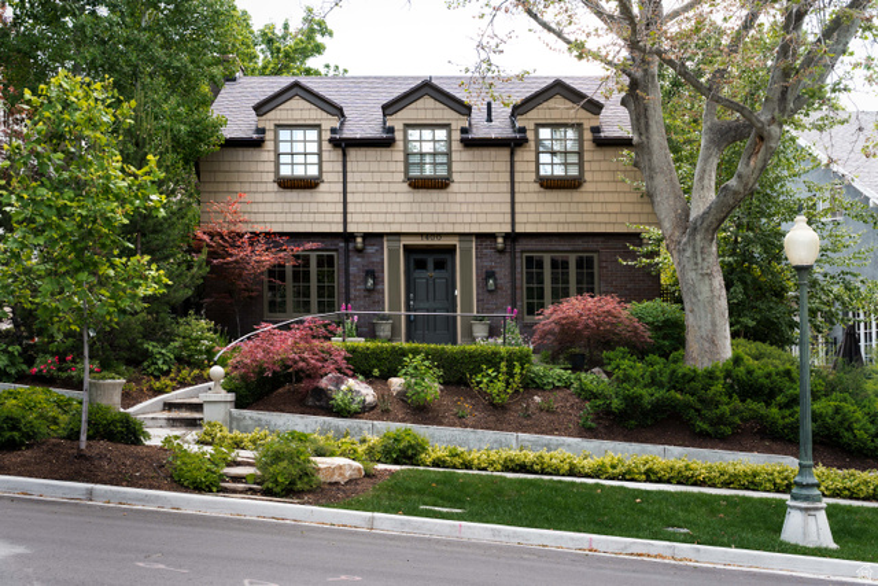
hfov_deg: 44.2
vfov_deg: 30.3
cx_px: 439
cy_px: 293
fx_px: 1081
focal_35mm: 44
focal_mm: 44.3
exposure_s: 1/60
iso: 100
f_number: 6.3
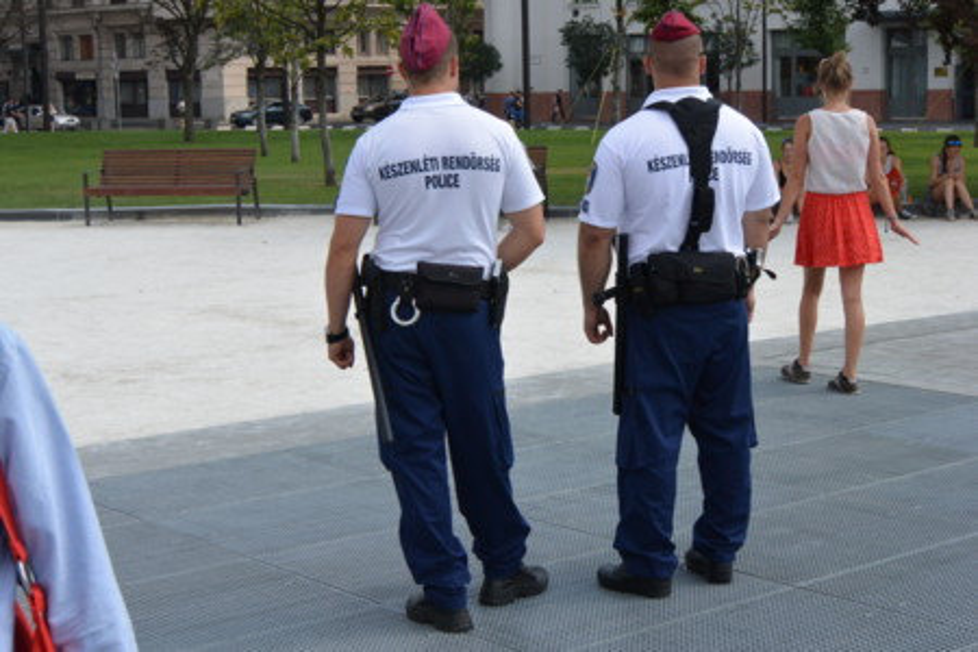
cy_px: 326
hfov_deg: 31.0
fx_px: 1766
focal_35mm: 65
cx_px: 489
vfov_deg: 20.9
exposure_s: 1/640
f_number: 5.6
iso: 160
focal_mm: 24.2
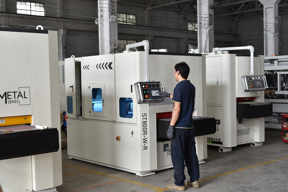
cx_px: 144
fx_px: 400
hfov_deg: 39.6
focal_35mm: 50
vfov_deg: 27.0
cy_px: 96
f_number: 4
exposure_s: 1/160
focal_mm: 50
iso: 320
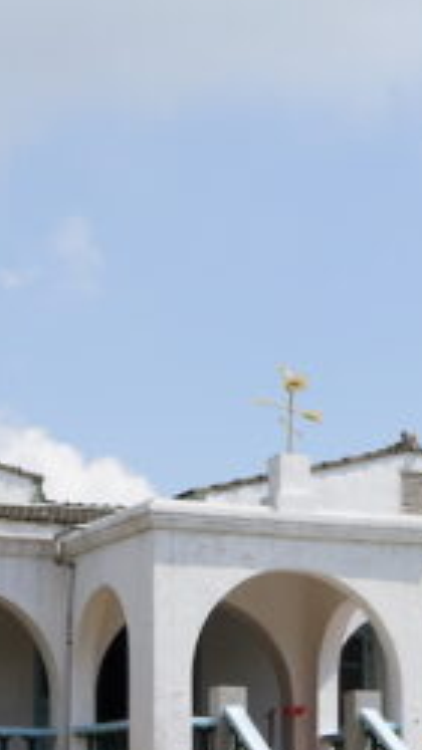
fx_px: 2288
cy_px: 462
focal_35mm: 115
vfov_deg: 18.6
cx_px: 172
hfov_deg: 10.5
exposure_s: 1/125
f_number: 14
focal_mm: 39
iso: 100
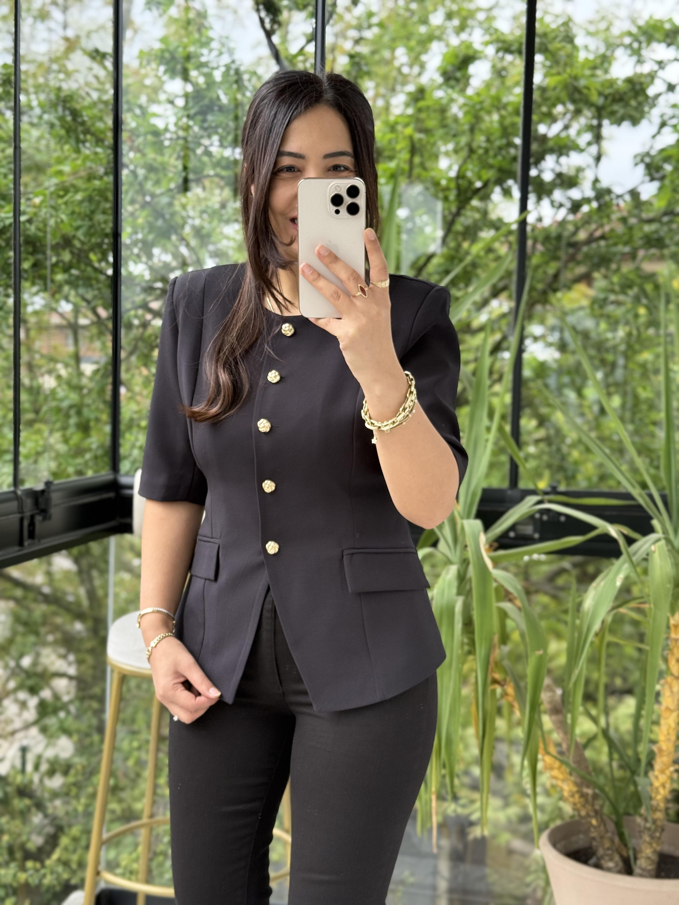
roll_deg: -1.7
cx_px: 340
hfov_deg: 30.3
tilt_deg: -18.5
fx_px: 1255
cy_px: 452
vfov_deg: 39.7
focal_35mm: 48
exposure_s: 1/216
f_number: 1.78
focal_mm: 6.76
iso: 64
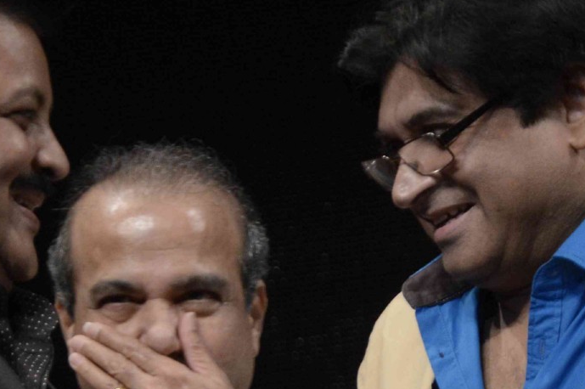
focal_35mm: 516
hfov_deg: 4.0
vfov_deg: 2.7
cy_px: 481
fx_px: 8371
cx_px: 315
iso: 800
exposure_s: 1/160
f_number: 6.3
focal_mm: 105
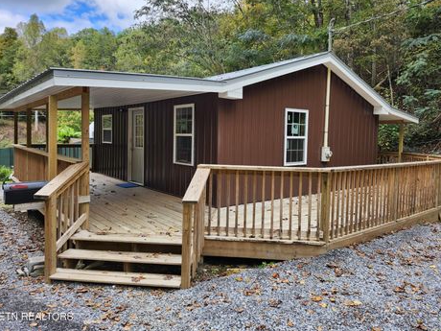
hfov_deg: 69.3
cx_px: 237
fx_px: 318
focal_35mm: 25
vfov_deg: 54.8
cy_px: 153
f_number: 1.8
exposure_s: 1/180
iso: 25
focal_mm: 5.54
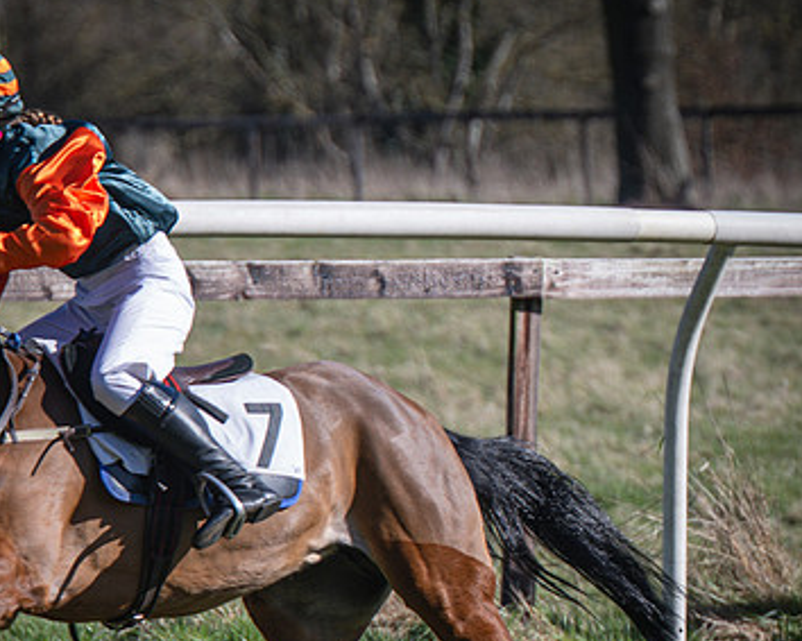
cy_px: 346
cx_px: 611
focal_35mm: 509
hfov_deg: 3.8
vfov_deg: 3.0
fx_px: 12078
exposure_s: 1/1000
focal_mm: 140
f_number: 4
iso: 125
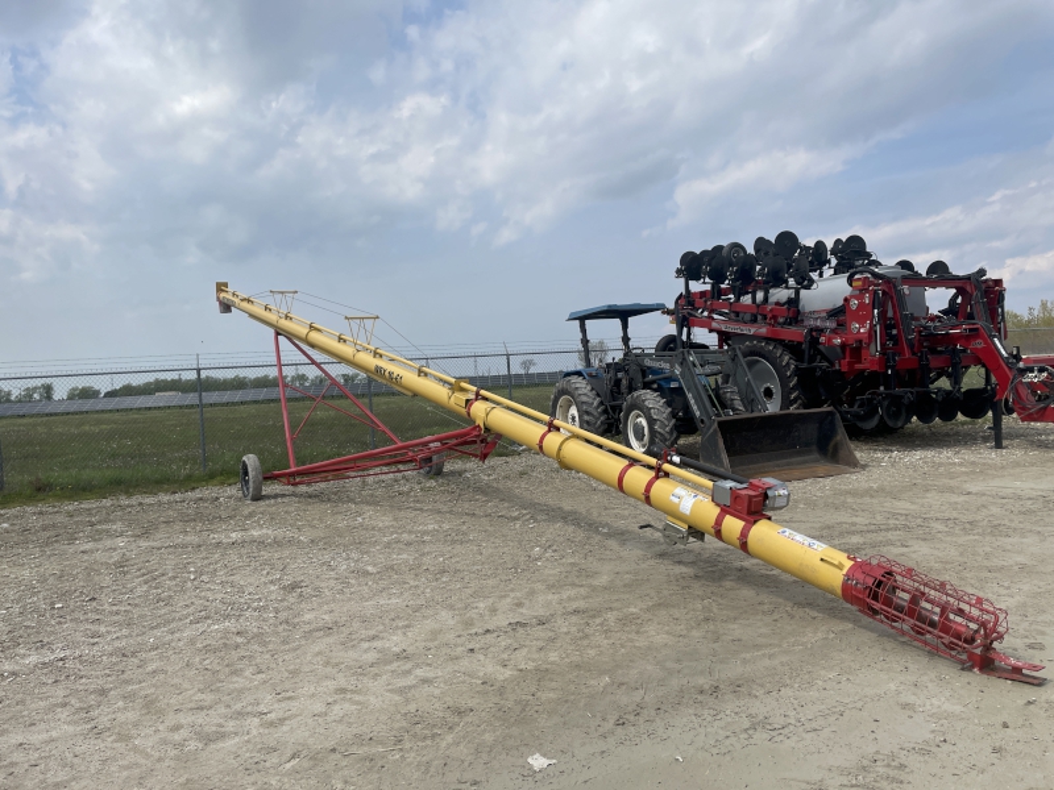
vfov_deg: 53.1
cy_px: 395
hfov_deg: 67.3
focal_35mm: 26
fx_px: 792
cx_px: 527
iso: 32
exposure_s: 1/5814
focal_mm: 4.2
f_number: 1.6
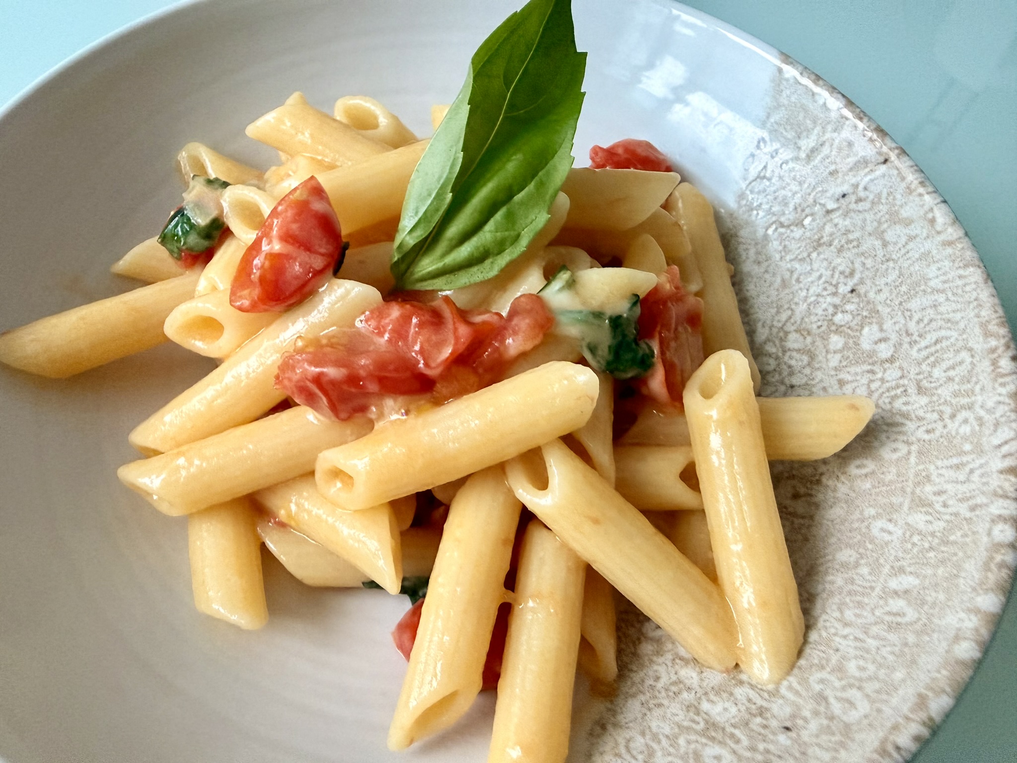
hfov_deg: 71.6
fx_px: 705
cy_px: 382
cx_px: 508
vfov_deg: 56.8
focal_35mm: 24
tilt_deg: -58.9
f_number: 2.2
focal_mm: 2.22
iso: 400
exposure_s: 1/50
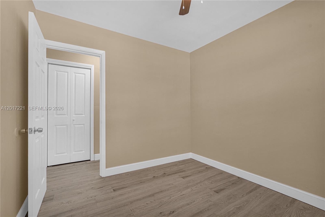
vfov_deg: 73.7
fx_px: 144
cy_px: 108
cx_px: 162
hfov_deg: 96.7
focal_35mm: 16
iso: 2500
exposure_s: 1/30
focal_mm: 16
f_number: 9
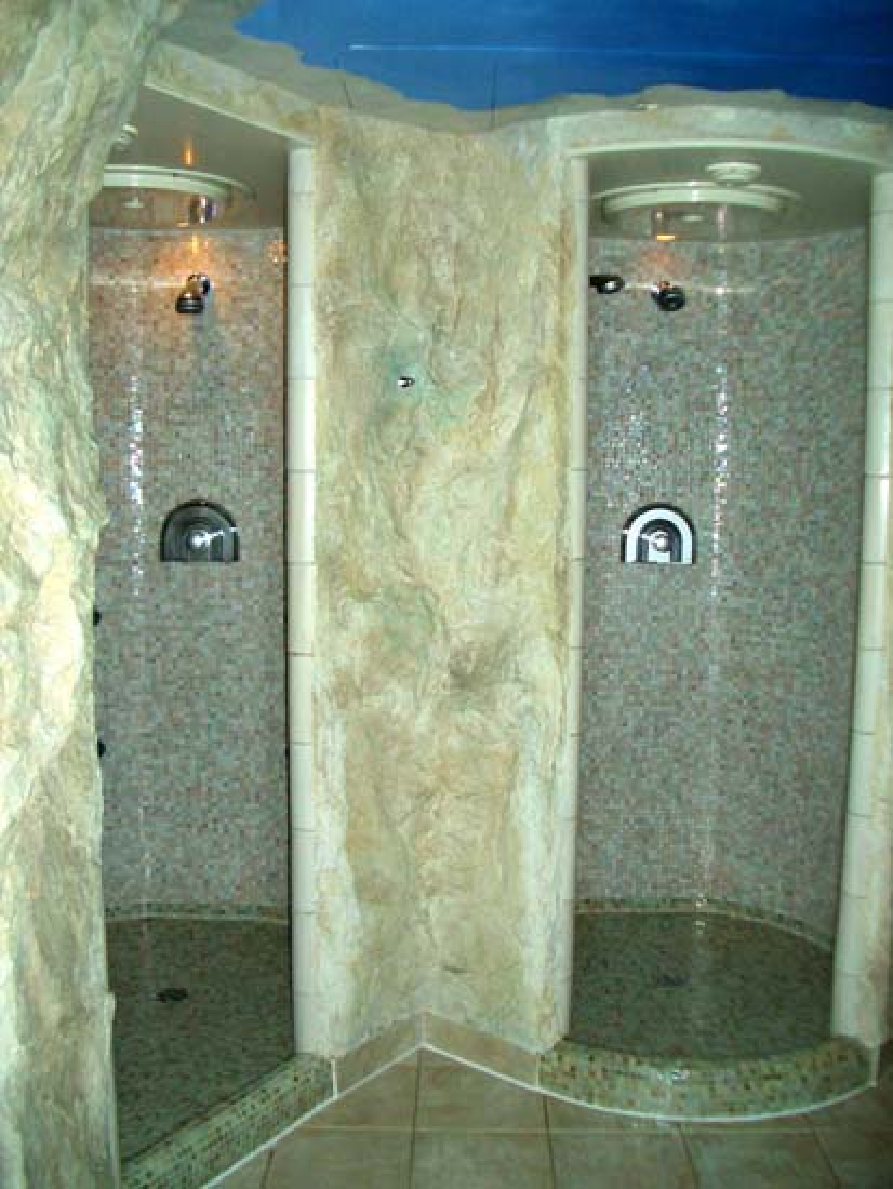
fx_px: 1203
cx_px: 446
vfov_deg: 52.6
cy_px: 594
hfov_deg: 40.7
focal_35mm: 35
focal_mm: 5.8
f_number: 2.6
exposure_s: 1/60
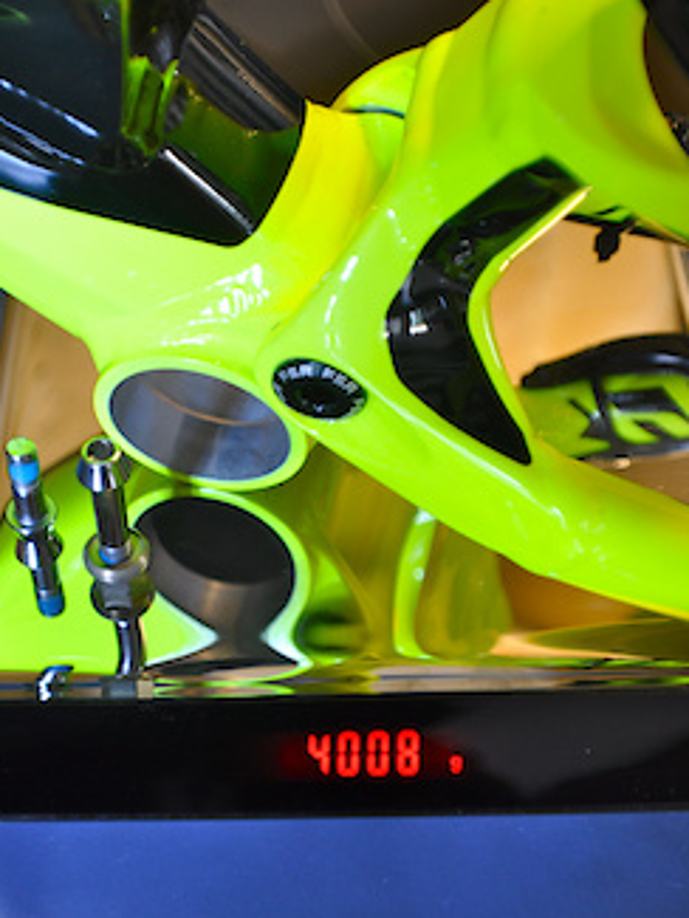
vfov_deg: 31.2
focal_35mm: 62
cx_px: 285
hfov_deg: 23.6
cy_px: 466
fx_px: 1644
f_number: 2.8
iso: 200
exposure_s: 1/20
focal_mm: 28
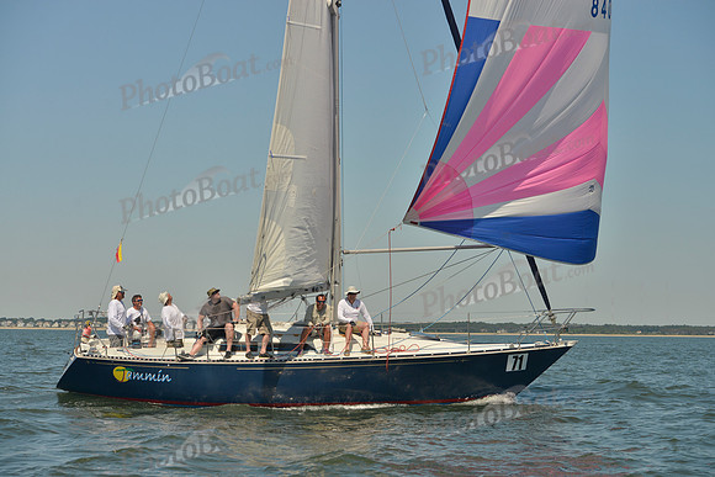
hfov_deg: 28.8
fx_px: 1391
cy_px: 238
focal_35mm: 70
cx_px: 358
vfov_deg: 19.5
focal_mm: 70
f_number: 7.1
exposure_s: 1/800
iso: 200
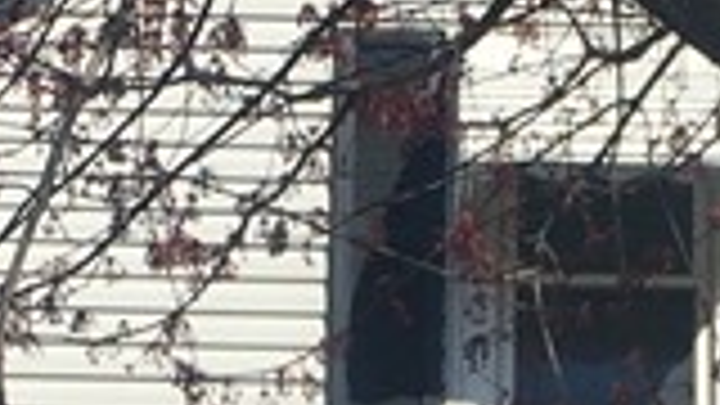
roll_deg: -0.8
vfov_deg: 5.9
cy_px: 670
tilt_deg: +16.3
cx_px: 513
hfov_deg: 10.6
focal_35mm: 202
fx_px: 3856
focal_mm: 4.15
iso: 25
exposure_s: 1/2137
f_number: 2.2
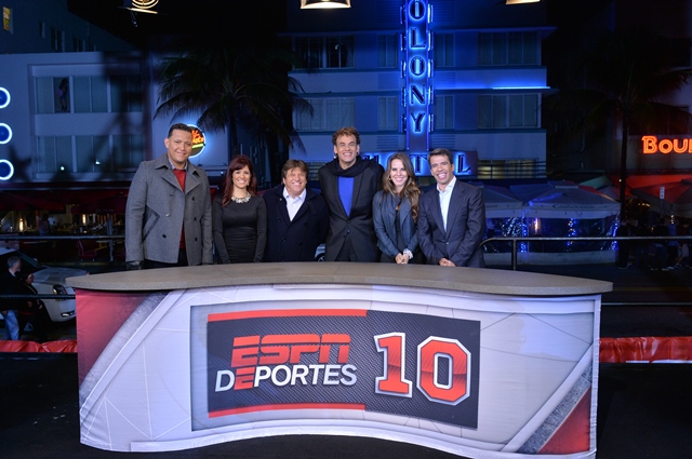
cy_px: 230
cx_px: 346
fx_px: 672
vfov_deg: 37.8
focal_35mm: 35
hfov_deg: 54.5
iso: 800
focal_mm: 35
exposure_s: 1/160
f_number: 5
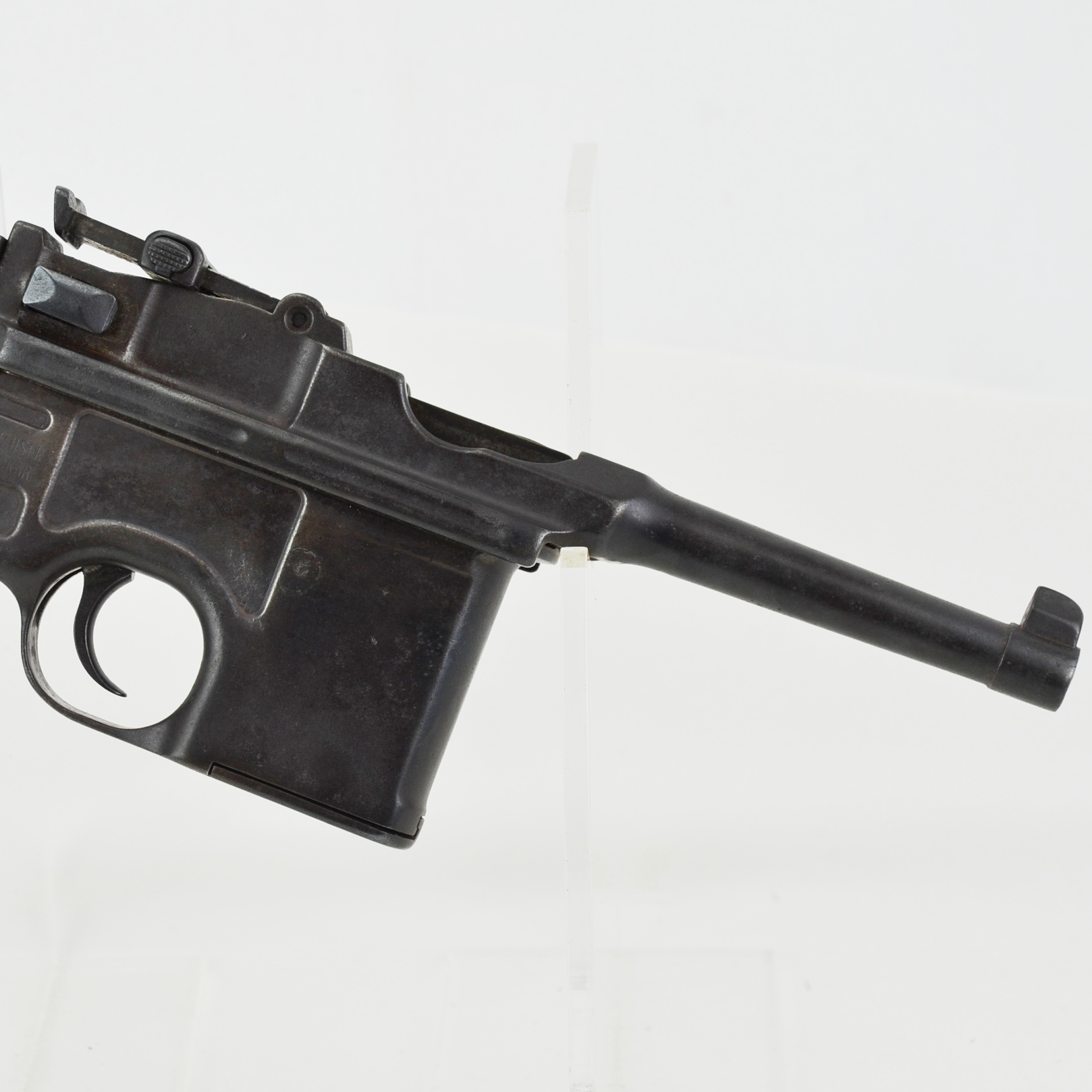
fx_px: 3319
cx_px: 334
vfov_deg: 18.7
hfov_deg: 18.6
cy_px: 550
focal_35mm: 93
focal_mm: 48
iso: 360
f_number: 5.6
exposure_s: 1/125
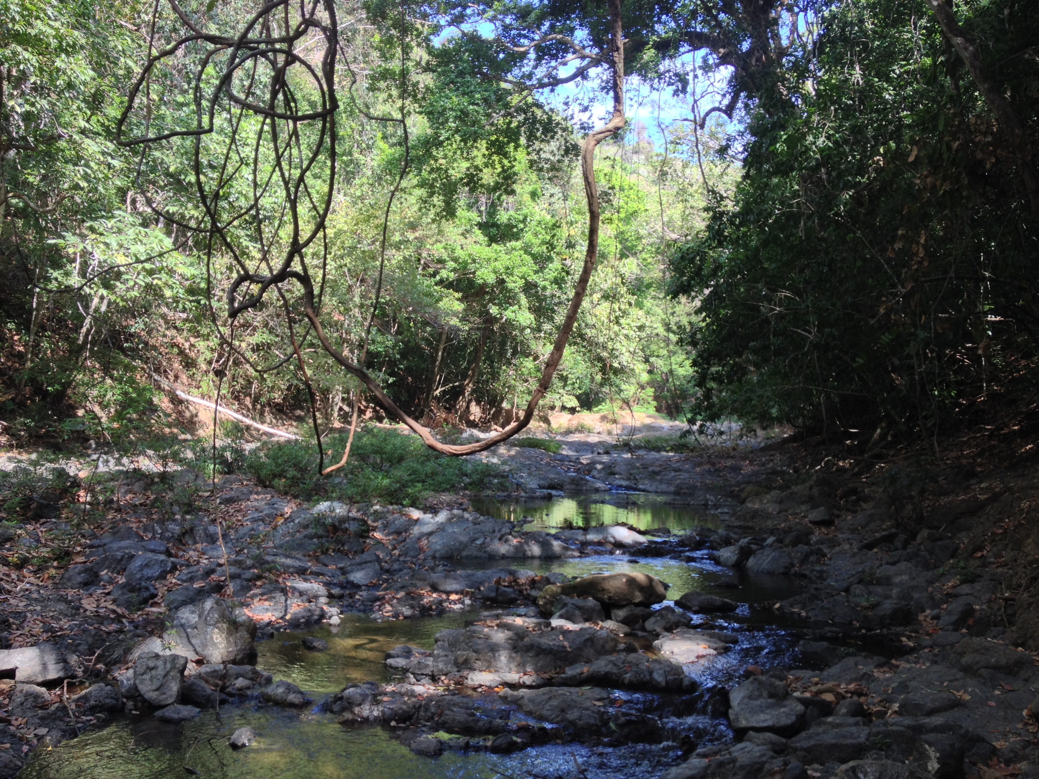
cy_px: 390
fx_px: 1051
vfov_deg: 40.7
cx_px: 520
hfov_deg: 52.6
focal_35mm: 35
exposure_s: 1/130
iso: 50
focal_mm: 4.28
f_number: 2.4
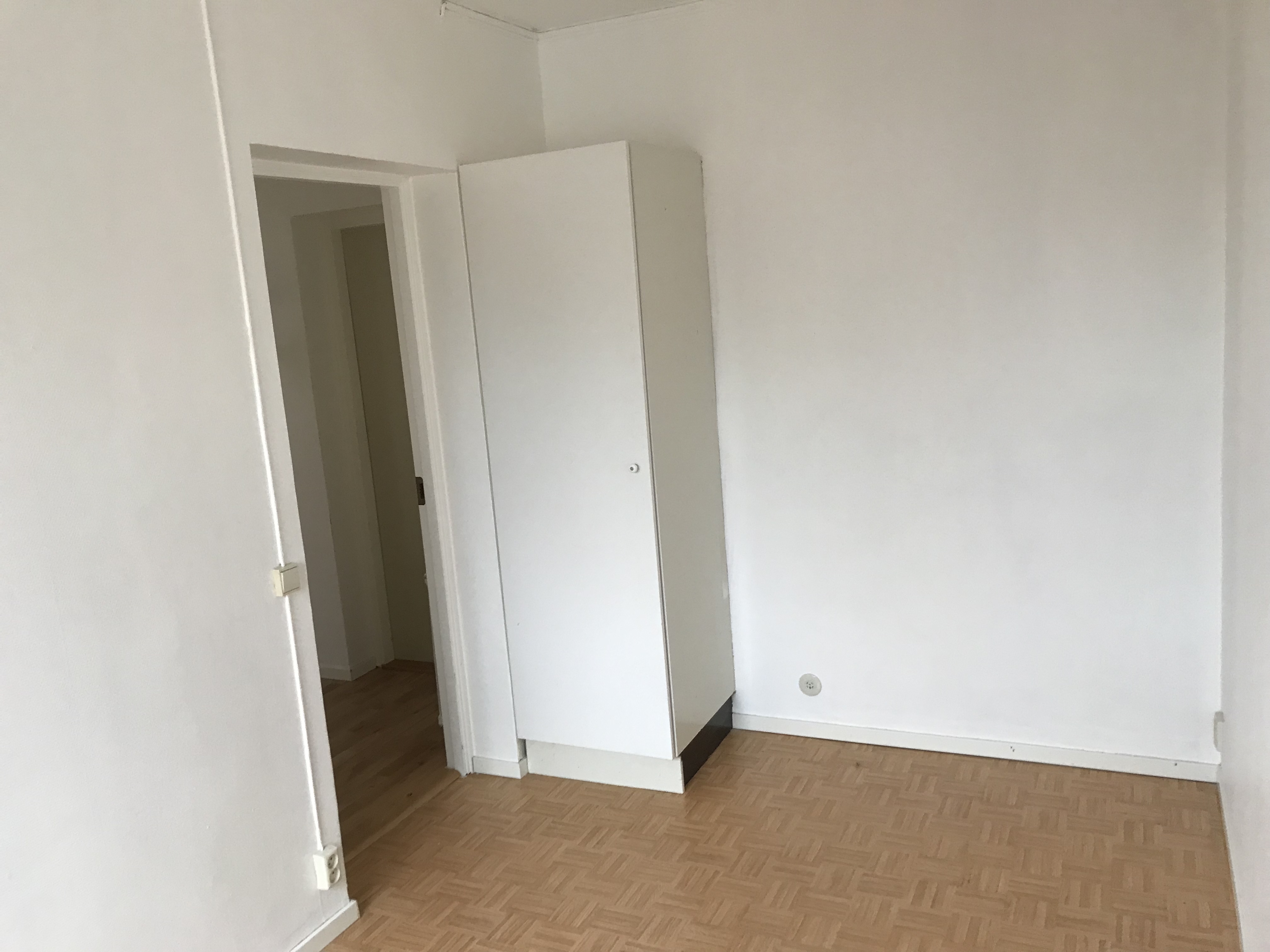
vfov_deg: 49.7
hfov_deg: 63.4
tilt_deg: -8.4
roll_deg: +4.0
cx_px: 635
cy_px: 476
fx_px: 1027
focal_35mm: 28
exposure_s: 1/33
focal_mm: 3.99
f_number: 1.8
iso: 32
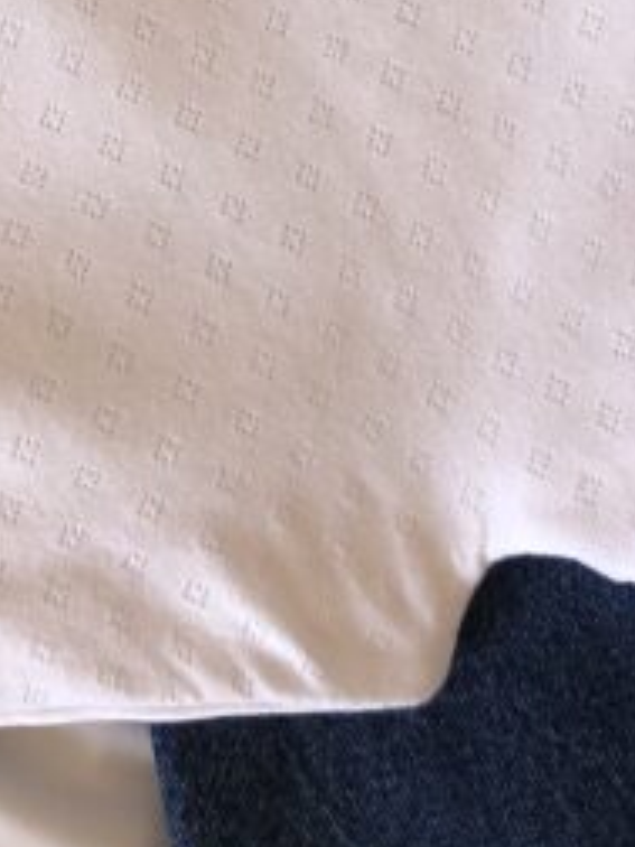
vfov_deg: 20.2
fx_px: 2177
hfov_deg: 16.5
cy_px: -239
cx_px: 192
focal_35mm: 89
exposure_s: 1/30
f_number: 1.8
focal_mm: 3.99
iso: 25
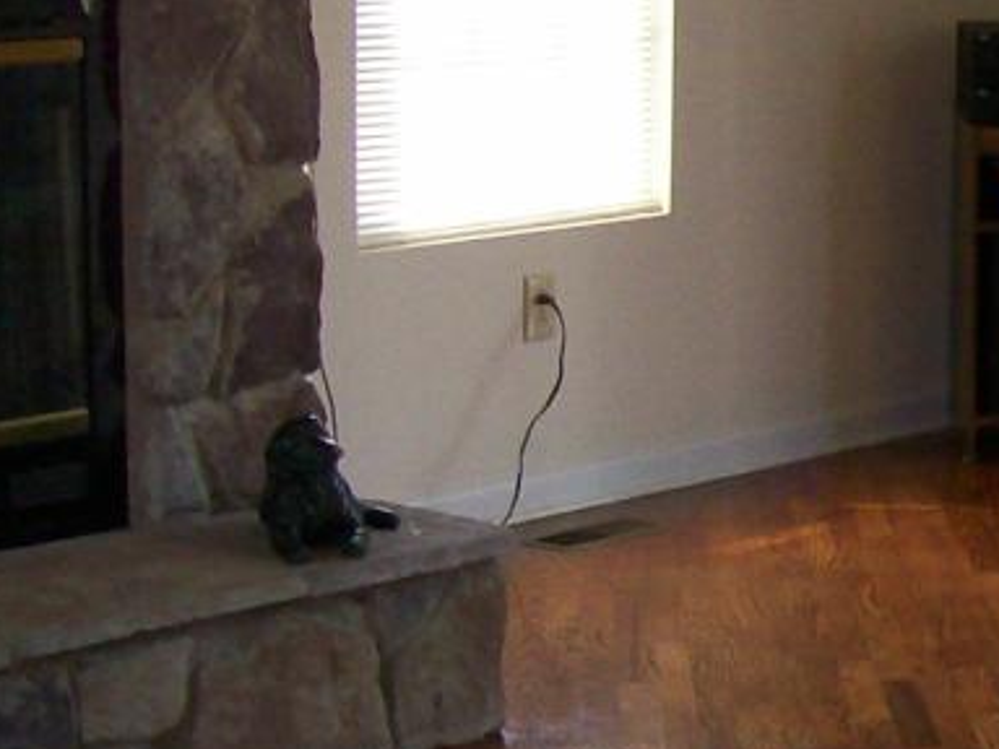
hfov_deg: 15.2
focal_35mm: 120
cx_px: 1483
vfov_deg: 12.3
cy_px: 369
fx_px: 3463
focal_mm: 6
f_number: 2.7
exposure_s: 1/98.2
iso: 140
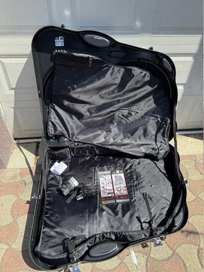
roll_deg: -2.2
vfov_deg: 71.6
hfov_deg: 56.8
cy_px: 136
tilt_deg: -43.9
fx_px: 189
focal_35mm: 24
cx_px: 102
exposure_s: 1/1980
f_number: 1.78
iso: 80
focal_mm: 6.76
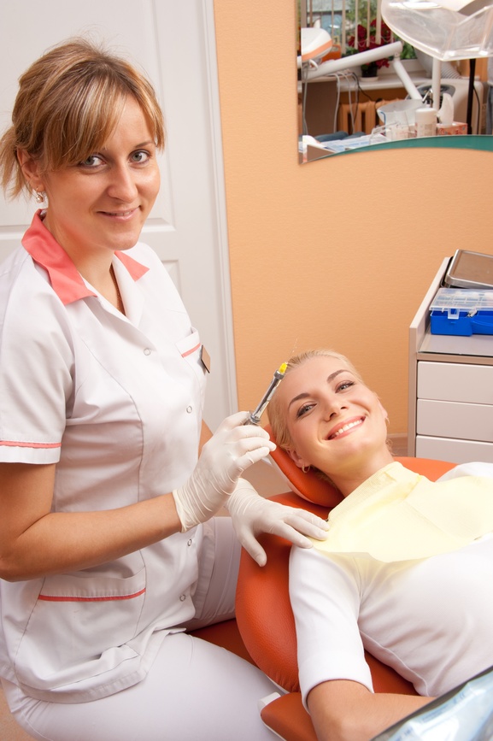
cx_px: 246
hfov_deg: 29.8
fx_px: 925
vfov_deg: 43.6
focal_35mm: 45
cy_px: 370
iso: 200
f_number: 13
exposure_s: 1/160
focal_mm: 45
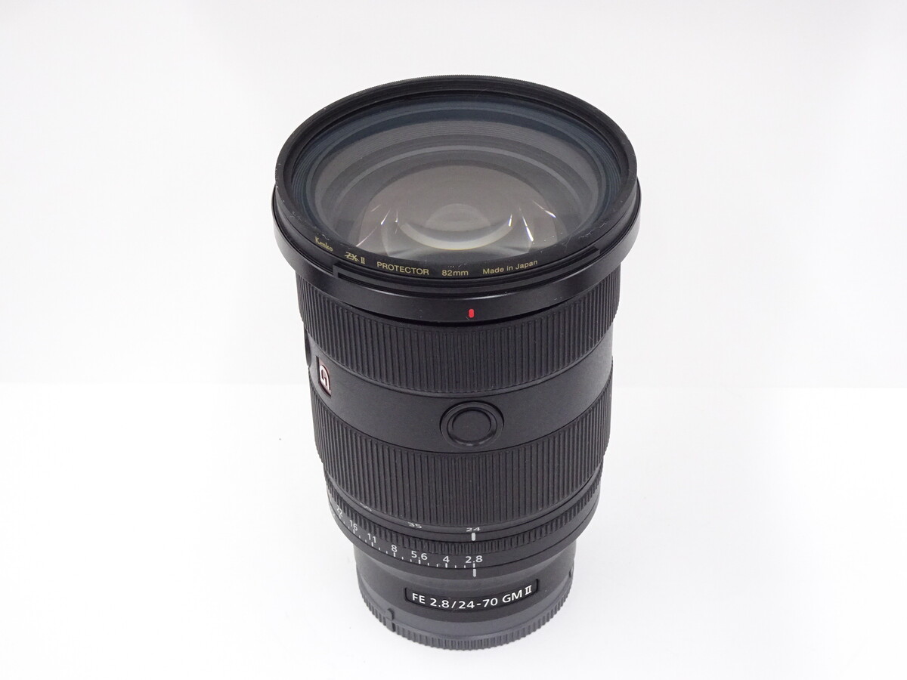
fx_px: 1677
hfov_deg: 30.3
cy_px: 340
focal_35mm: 64
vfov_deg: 22.9
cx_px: 454
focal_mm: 10.95
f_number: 4.5
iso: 640
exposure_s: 1/80
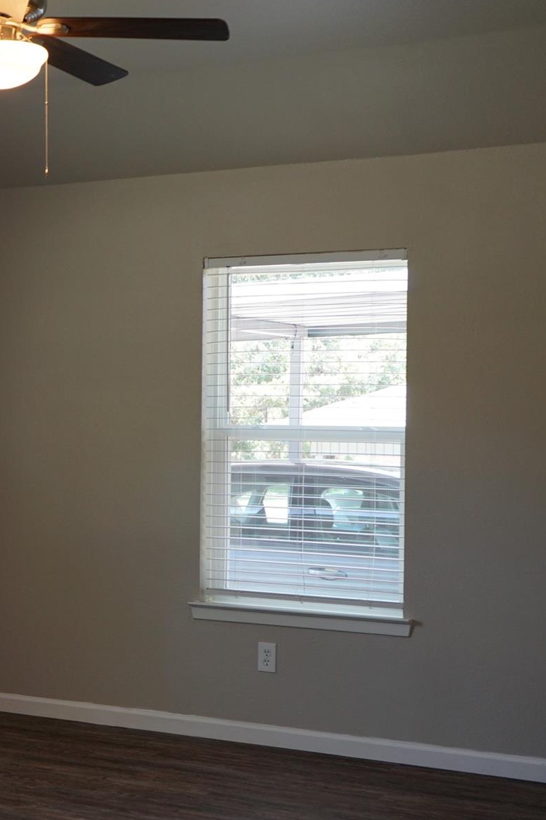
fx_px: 1501
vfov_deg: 30.5
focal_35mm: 66
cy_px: 422
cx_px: -53
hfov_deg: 19.7
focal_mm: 38
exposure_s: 1/60
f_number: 4
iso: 400
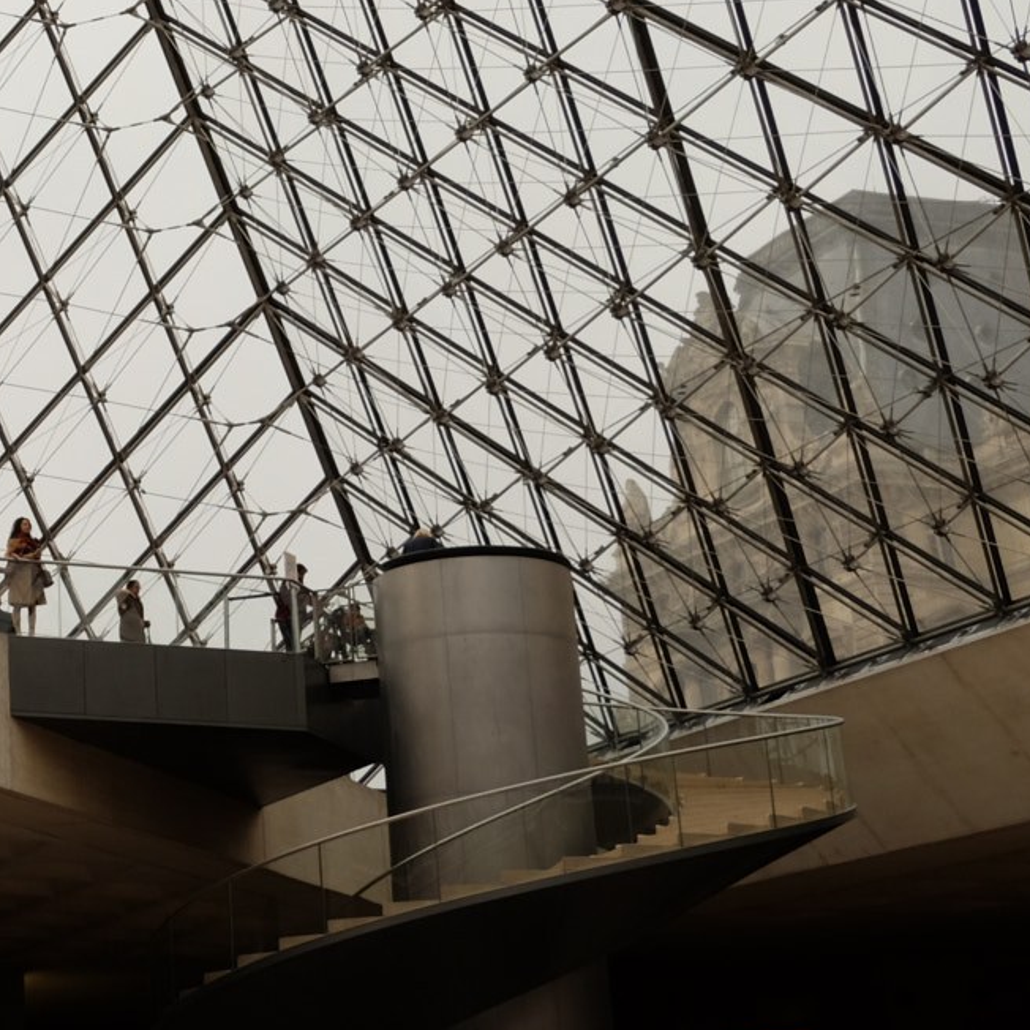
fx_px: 2457
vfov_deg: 23.5
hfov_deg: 22.1
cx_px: -166
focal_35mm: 73
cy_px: 268
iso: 400
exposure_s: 1/170
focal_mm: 23.3
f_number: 11
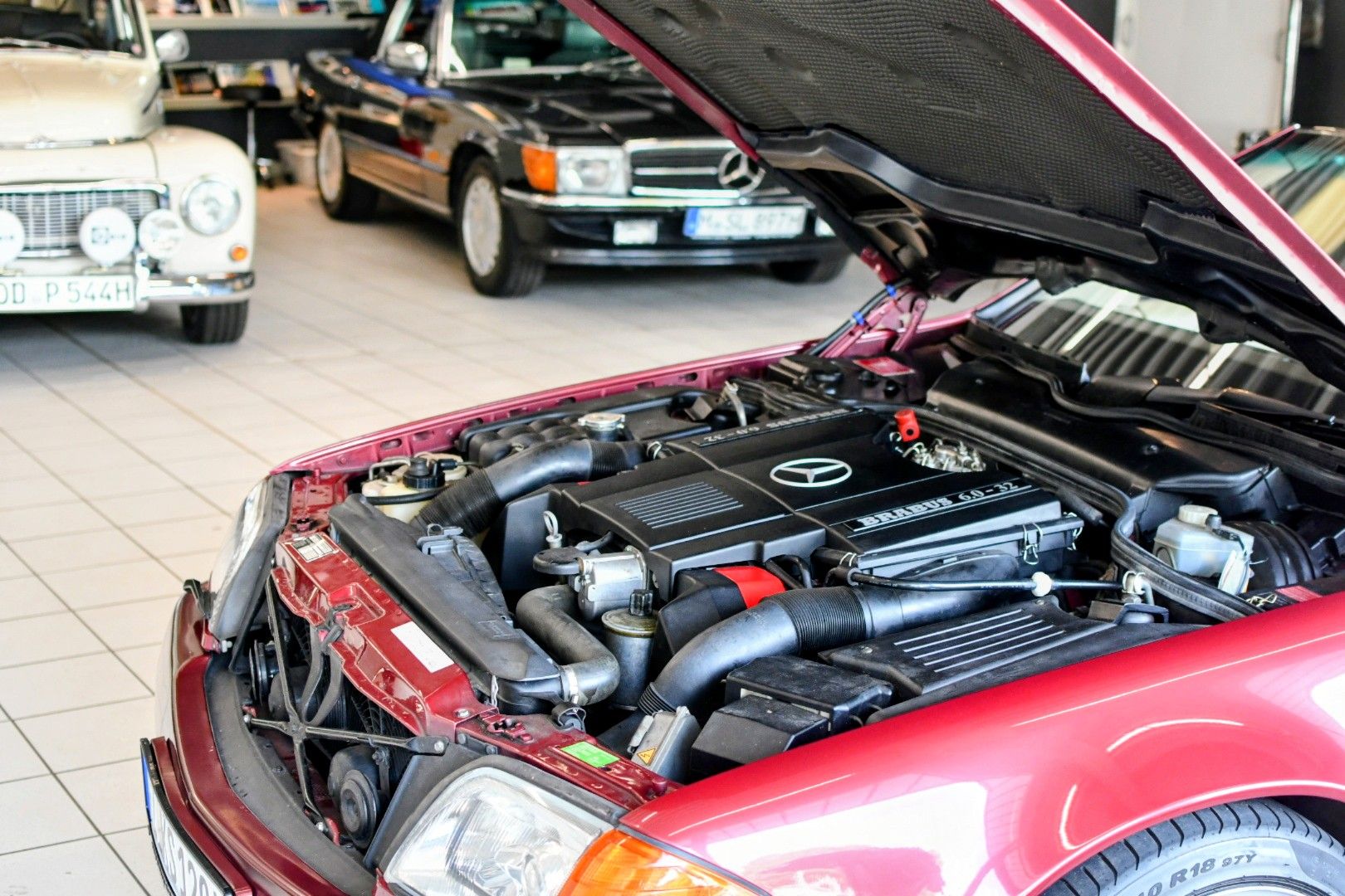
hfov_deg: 38.2
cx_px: 672
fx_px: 1943
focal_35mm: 52
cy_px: 448
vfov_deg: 26.0
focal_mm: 35
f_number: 2.8
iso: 1600
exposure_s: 1/125
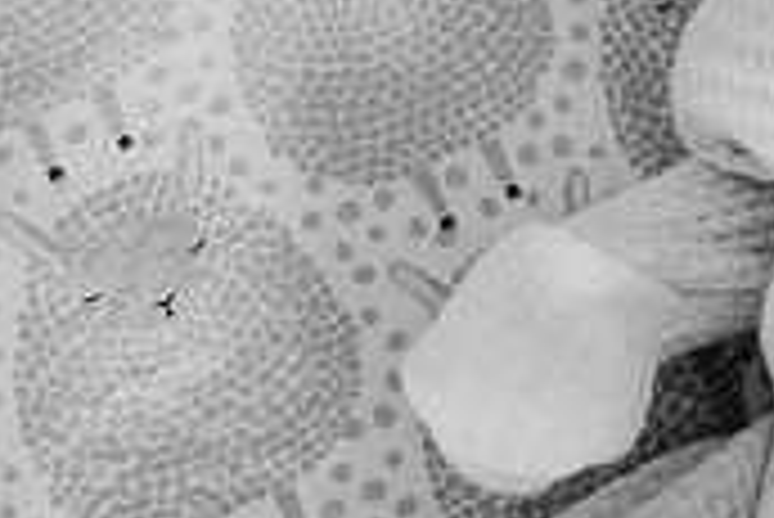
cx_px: 634
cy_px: -214
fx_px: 1743
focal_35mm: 81
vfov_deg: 15.8
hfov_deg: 24.6
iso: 1000
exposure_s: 1/250
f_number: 2.5
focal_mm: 24
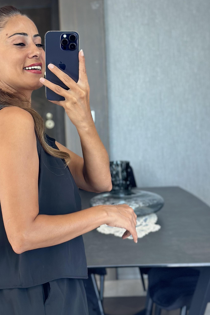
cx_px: 36
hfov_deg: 16.7
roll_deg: +1.8
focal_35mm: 81
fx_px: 709
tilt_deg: -12.8
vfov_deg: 25.0
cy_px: 182
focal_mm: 6.86
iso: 125
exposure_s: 1/121
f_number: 1.78
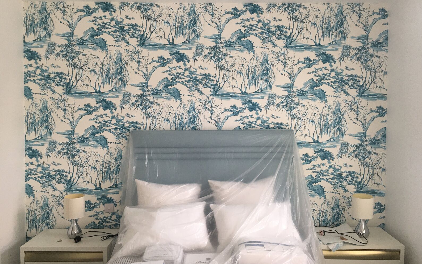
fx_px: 357
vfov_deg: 40.6
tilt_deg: -1.7
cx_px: 212
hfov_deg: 61.2
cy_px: 129
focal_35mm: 31
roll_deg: -2.1
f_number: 2.2
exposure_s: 1/33
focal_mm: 4.15
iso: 40
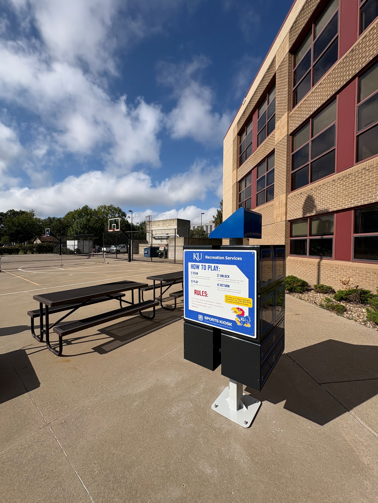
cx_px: 189
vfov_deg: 102.1
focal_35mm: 14
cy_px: 252
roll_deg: +1.5
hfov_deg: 85.7
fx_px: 204
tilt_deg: +0.3
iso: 50
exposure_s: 1/4132
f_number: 2.2
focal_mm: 2.22
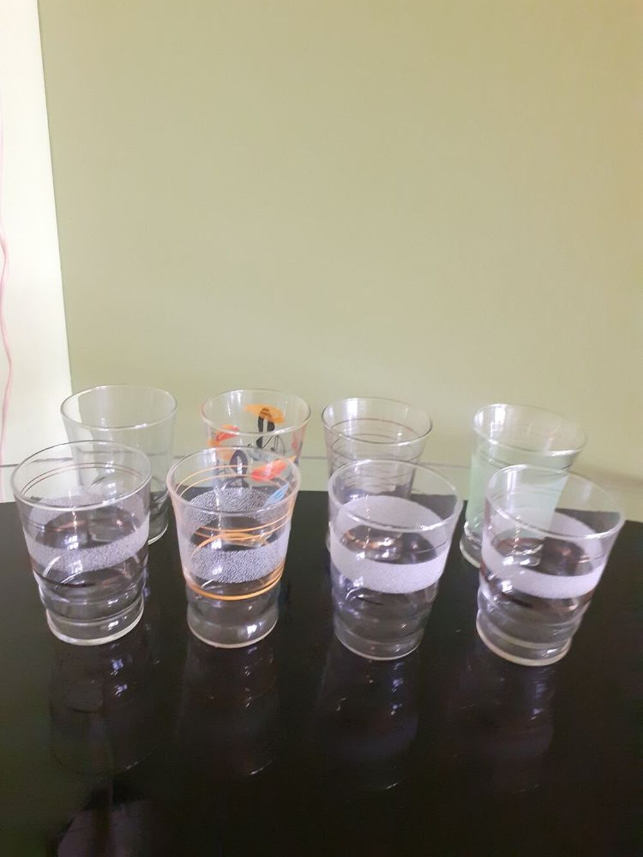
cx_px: 322
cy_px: 428
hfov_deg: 51.4
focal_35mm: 27
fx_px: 669
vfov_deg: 65.3
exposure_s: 1/20
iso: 500
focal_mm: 3.6
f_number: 1.9
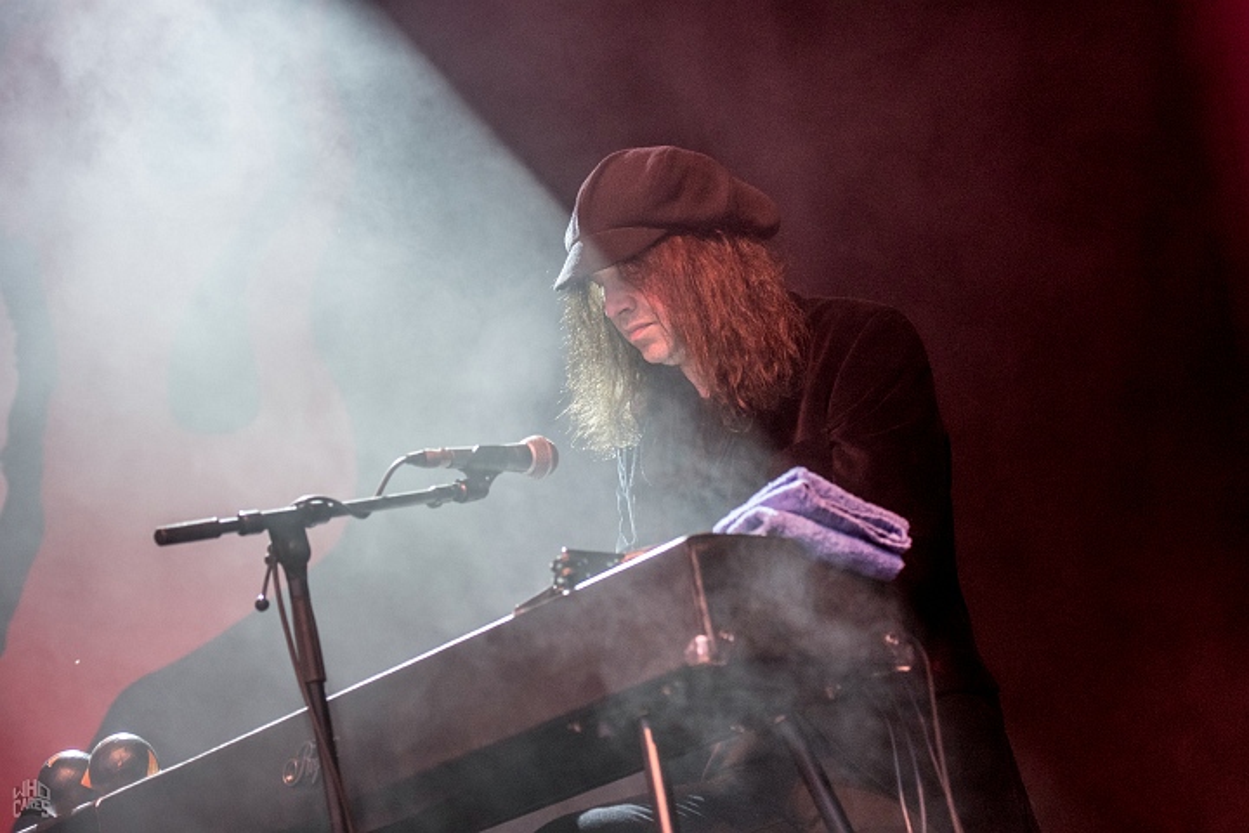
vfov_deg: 13.0
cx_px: 624
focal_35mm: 105
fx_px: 3643
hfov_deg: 19.5
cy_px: 416
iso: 1600
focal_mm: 70
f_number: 2.8
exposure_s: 1/160
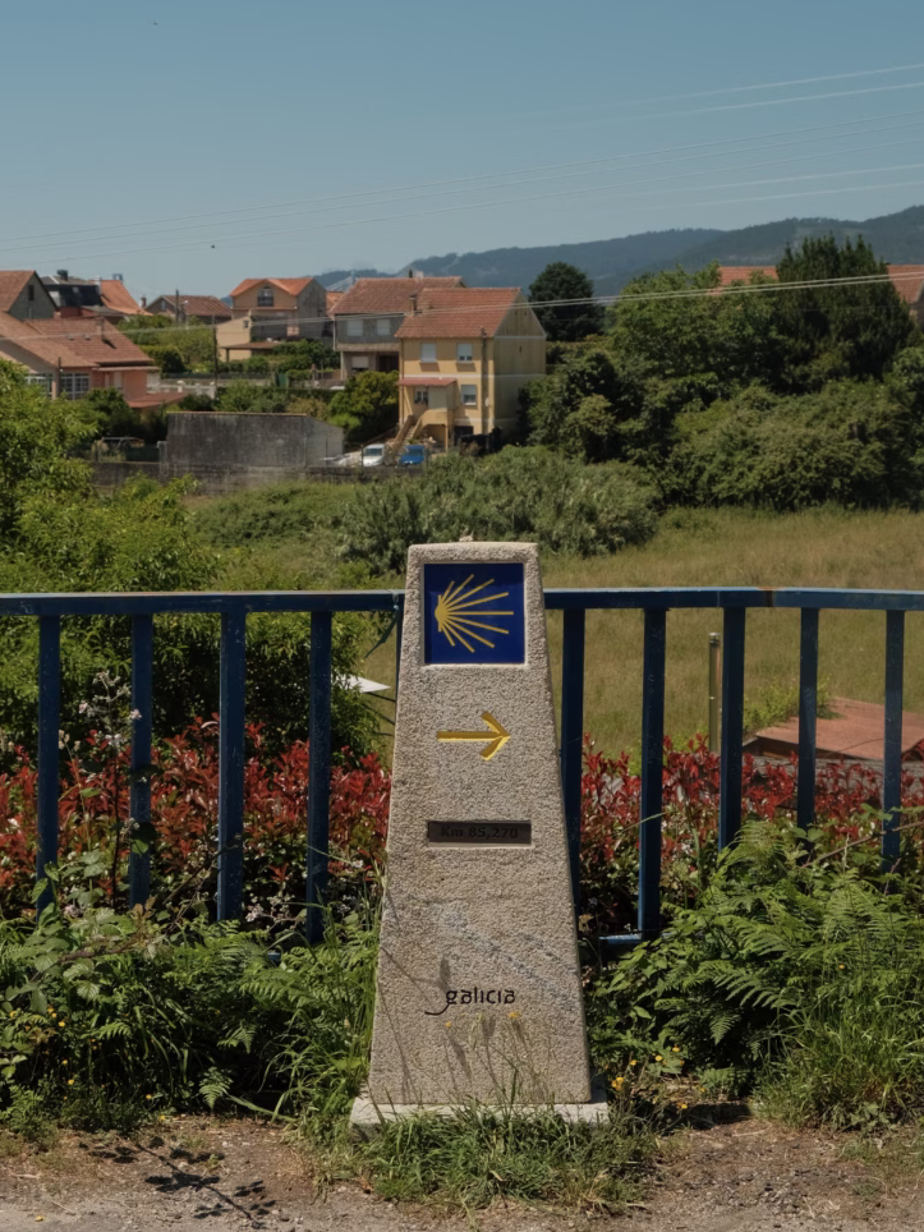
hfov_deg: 27.0
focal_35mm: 54
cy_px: 541
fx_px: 1922
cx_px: 465
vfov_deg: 35.5
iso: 500
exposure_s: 1/2000
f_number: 7.1
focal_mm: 31.5
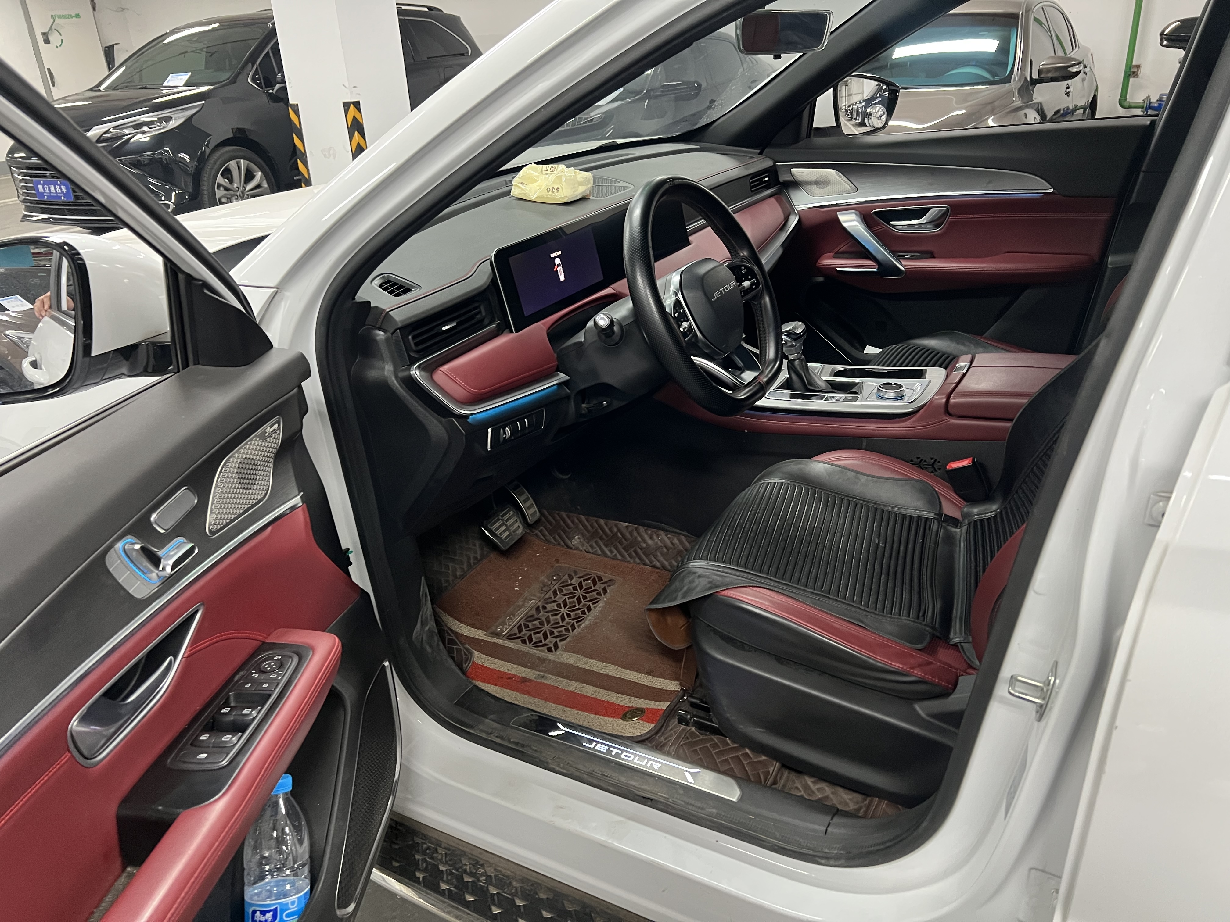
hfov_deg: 67.3
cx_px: 615
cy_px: 461
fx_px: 924
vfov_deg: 53.1
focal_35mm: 26
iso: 320
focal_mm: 5.7
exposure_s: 1/50
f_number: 1.5
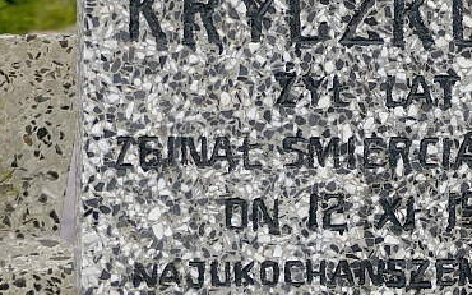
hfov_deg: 9.6
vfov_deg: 6.0
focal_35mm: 218
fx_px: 2803
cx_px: 384
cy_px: 103
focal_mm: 21.4
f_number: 2.8
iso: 100
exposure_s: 1/80
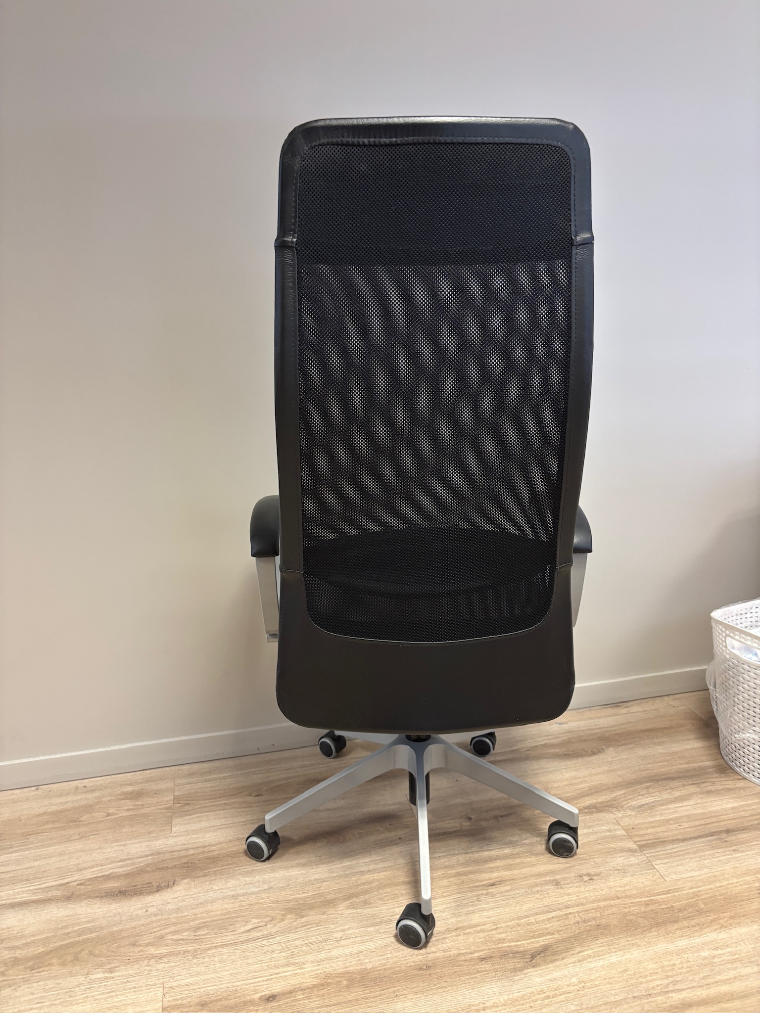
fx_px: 761
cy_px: 506
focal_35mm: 26
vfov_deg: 67.3
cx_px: 380
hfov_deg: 53.1
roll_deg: +1.7
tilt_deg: -13.3
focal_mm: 5.96
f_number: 1.6
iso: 250
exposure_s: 1/50
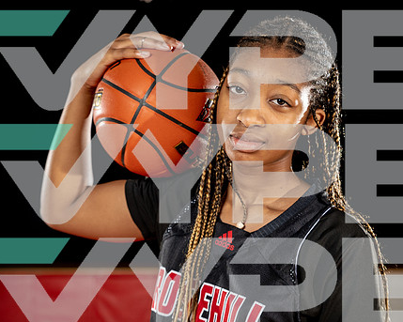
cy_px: 162
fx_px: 942
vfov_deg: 19.4
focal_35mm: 79
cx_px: 192
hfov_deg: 24.1
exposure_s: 1/250
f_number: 4.5
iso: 400
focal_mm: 57
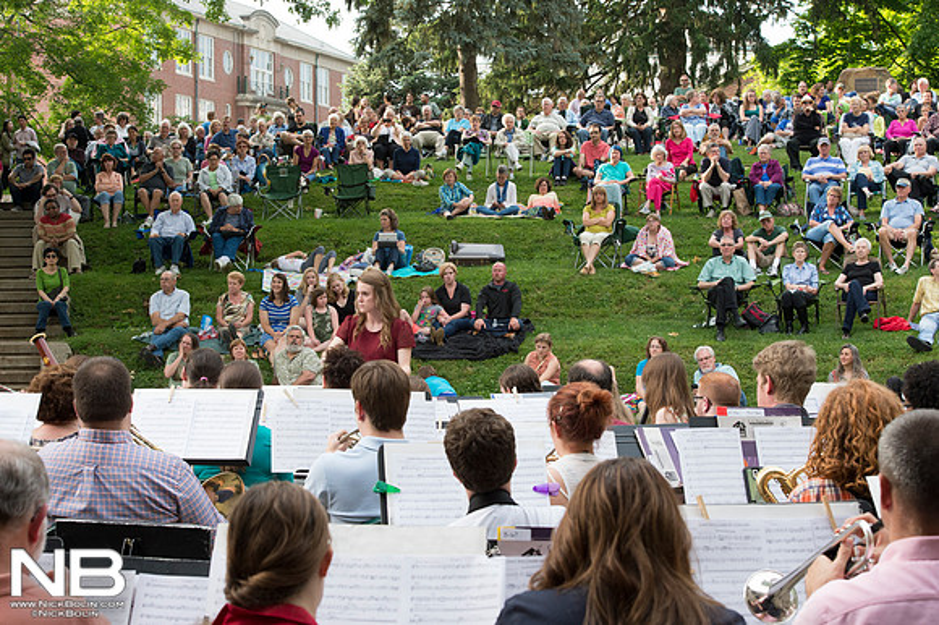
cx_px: 470
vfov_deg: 19.4
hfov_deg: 28.9
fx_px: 1825
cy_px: 312
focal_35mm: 70
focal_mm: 70
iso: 2500
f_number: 10
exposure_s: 1/250
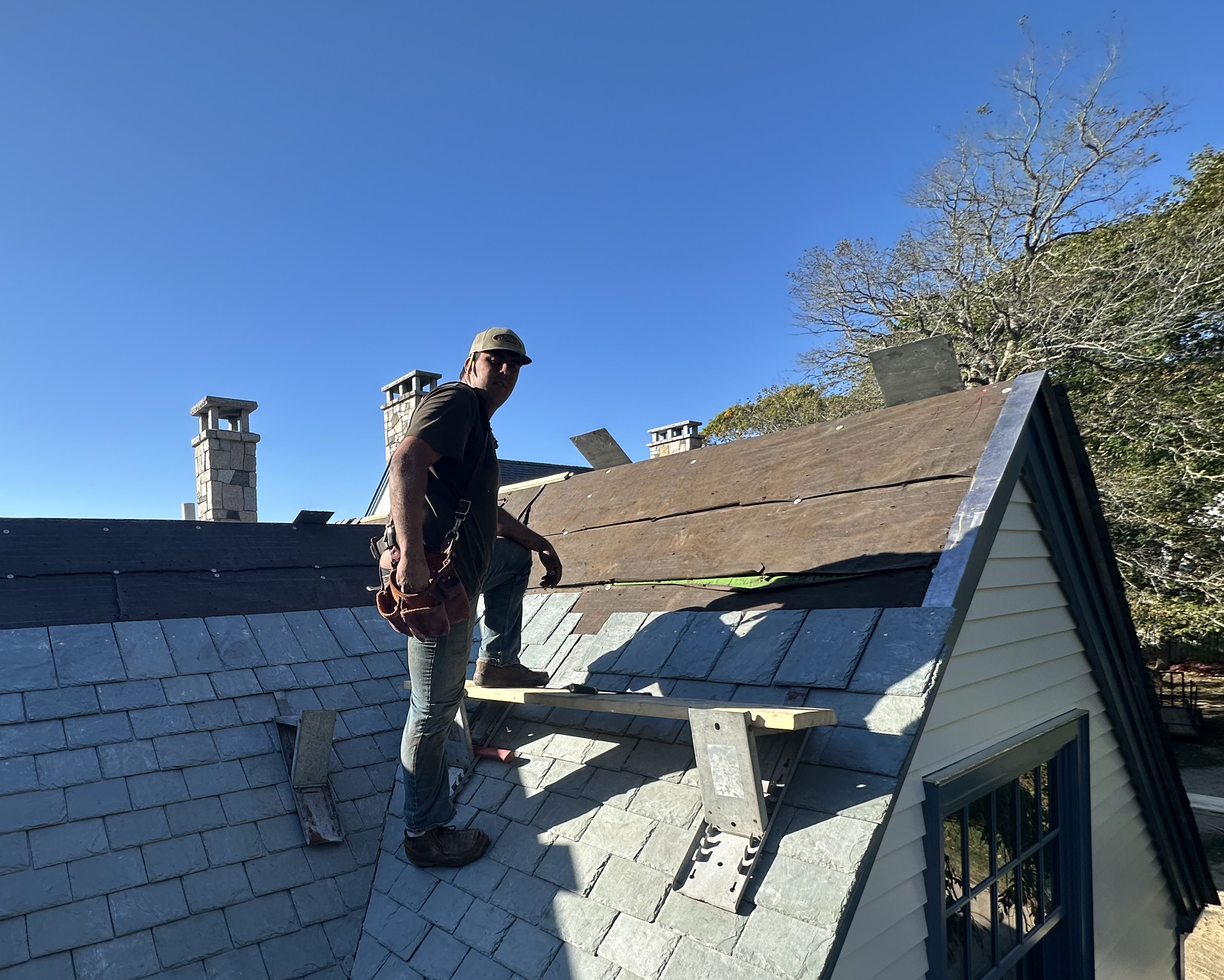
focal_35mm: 19
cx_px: 374
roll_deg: +1.7
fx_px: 688
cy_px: 600
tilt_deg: -0.1
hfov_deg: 79.5
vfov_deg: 69.9
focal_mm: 2.22
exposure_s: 1/1125
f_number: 2.2
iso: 40
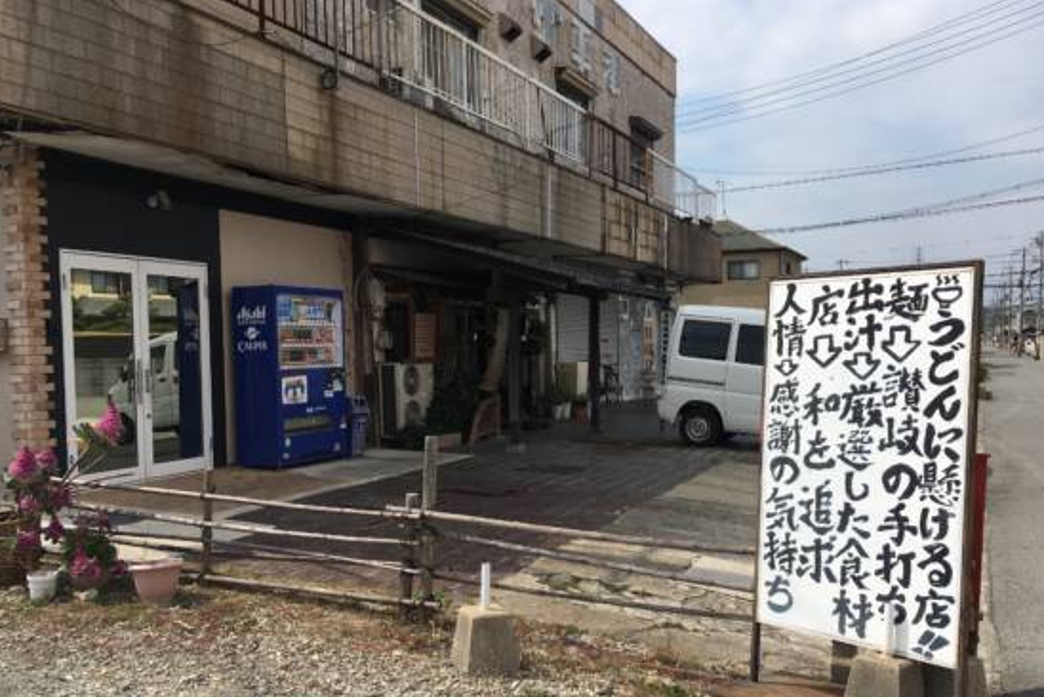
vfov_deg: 39.9
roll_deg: +2.5
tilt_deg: -0.9
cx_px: 558
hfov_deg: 57.1
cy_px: 394
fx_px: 957
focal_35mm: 33
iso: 25
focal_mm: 4.15
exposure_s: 1/2564
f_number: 2.2
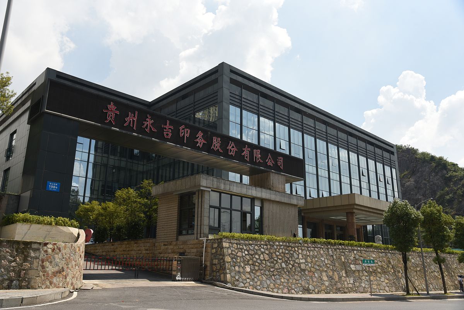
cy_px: 155
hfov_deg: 61.9
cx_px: 232
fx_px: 387
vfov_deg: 43.6
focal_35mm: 30
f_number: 7.1
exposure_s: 1/1600
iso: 400
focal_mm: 30
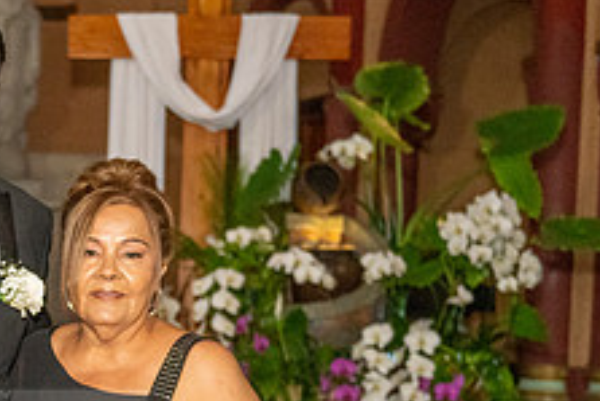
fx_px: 1651
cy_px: 453
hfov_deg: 19.6
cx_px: -81
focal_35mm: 99
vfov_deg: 13.5
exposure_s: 1/160
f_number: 2.8
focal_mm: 38
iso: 3200
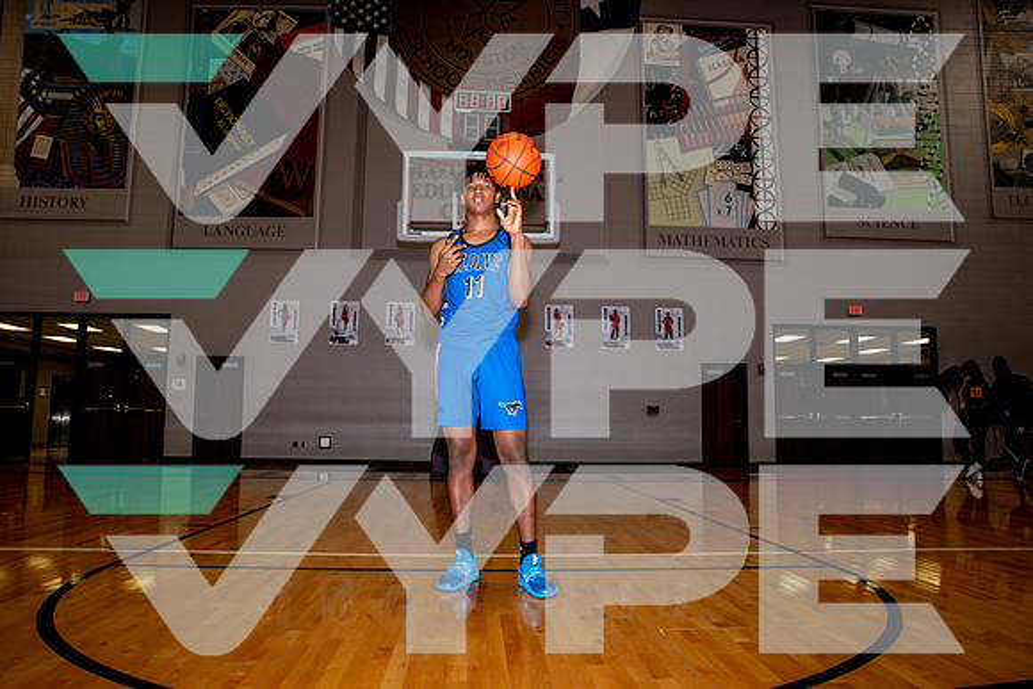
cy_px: 344
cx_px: 516
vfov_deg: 53.1
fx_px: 689
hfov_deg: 73.7
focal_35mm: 24
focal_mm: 24
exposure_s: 1/125
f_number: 6.3
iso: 400
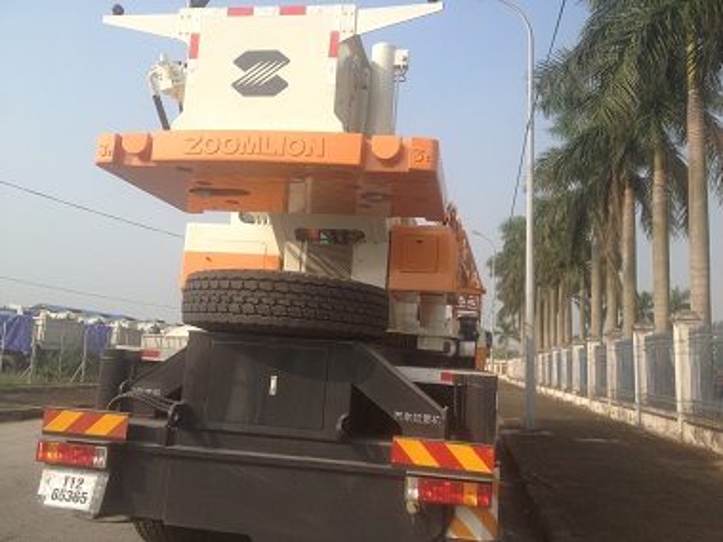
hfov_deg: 52.6
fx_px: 731
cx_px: 362
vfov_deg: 40.7
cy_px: 271
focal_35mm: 35
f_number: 2.4
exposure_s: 1/1151
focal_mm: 4.28
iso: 50
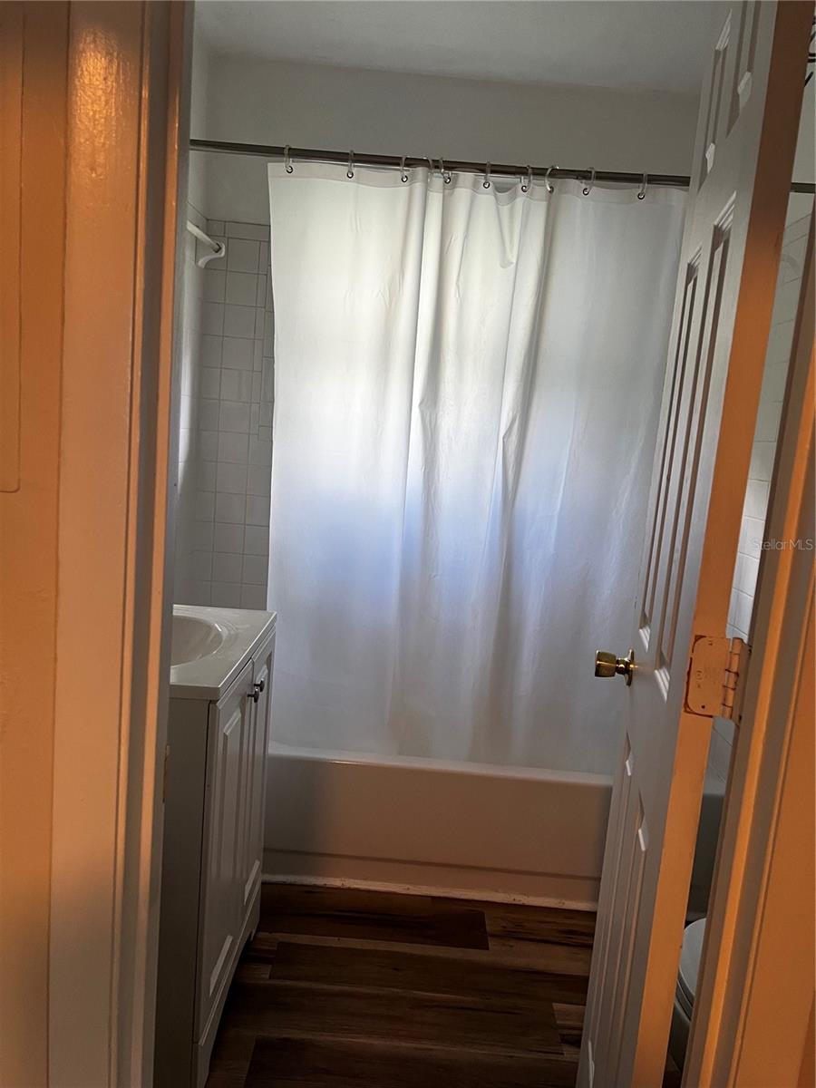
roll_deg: -5.3
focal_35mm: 26
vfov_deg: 67.3
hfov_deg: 53.1
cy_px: 544
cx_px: 408
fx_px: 817
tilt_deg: -9.1
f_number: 1.5
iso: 125
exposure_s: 1/60
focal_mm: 5.7
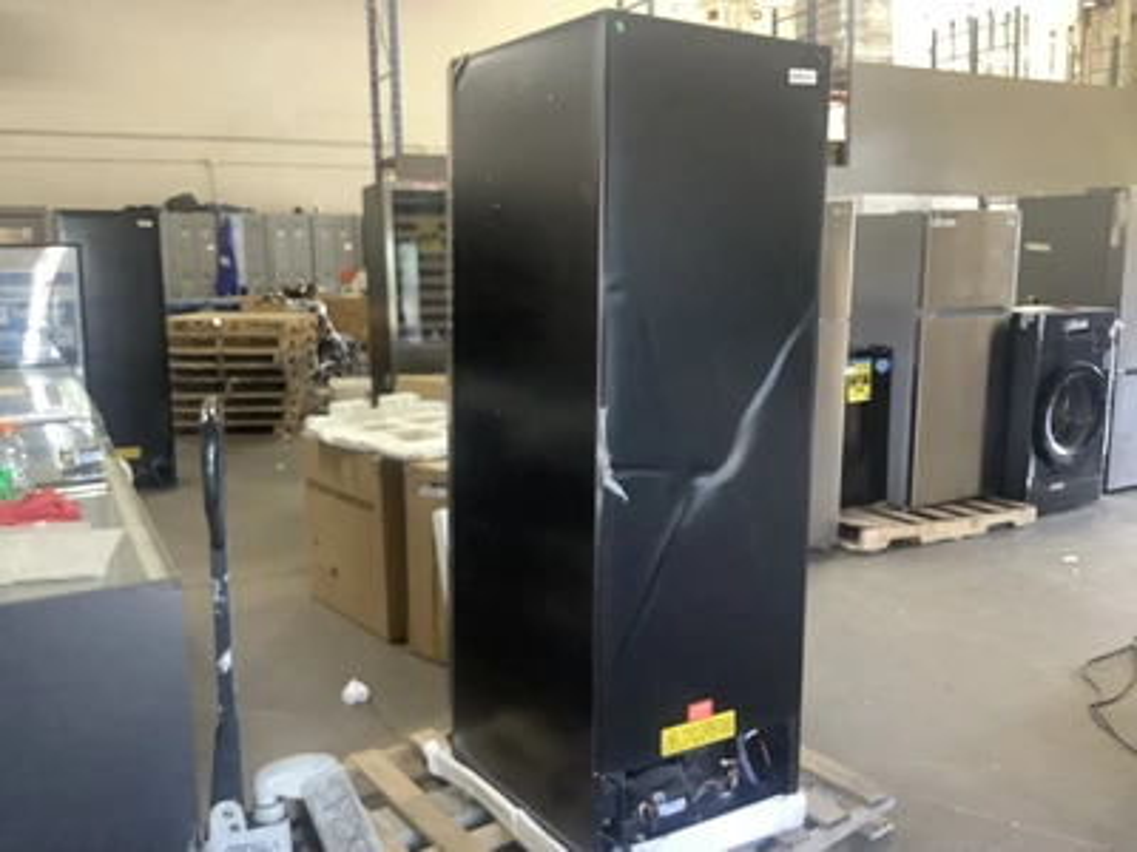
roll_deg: +0.6
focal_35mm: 31
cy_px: 426
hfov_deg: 58.4
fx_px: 1018
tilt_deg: -9.5
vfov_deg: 45.4
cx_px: 568
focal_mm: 3.3
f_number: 2.4
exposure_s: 1/30
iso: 320
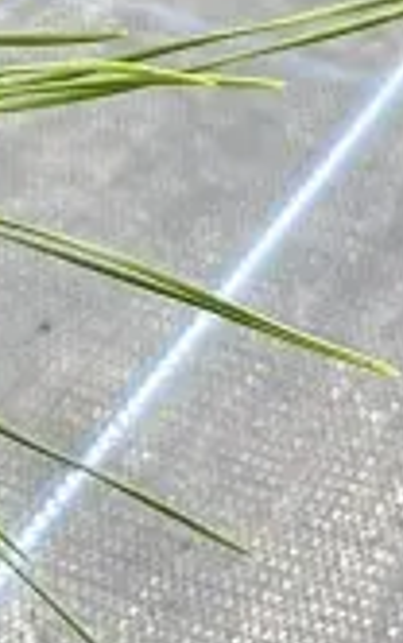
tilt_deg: -26.4
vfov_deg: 11.2
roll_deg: +1.0
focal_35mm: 179
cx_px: -721
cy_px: -310
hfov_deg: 6.8
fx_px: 3140
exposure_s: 1/696
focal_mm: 5.1
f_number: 1.6
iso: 50
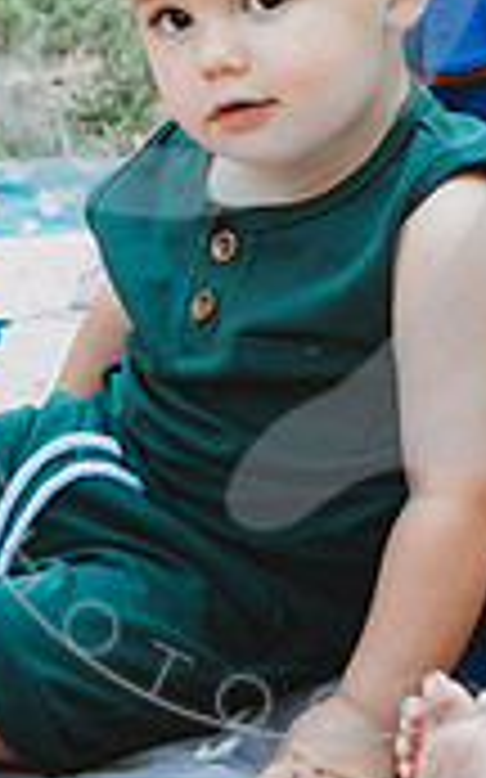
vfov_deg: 17.1
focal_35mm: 119
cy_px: -18
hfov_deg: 10.9
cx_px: 536
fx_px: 2524
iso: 200
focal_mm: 45
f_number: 5
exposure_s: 1/125
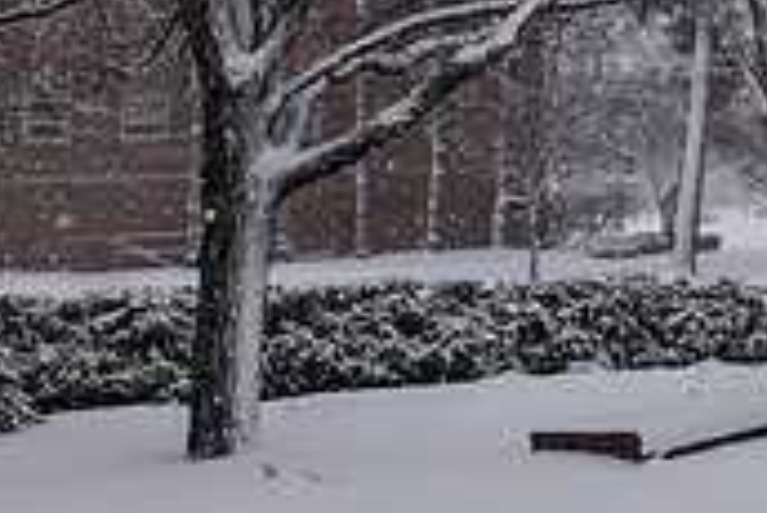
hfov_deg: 23.4
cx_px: 865
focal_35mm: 81
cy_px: -136
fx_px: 1727
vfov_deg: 16.1
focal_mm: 24
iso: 1000
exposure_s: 1/640
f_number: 6.3
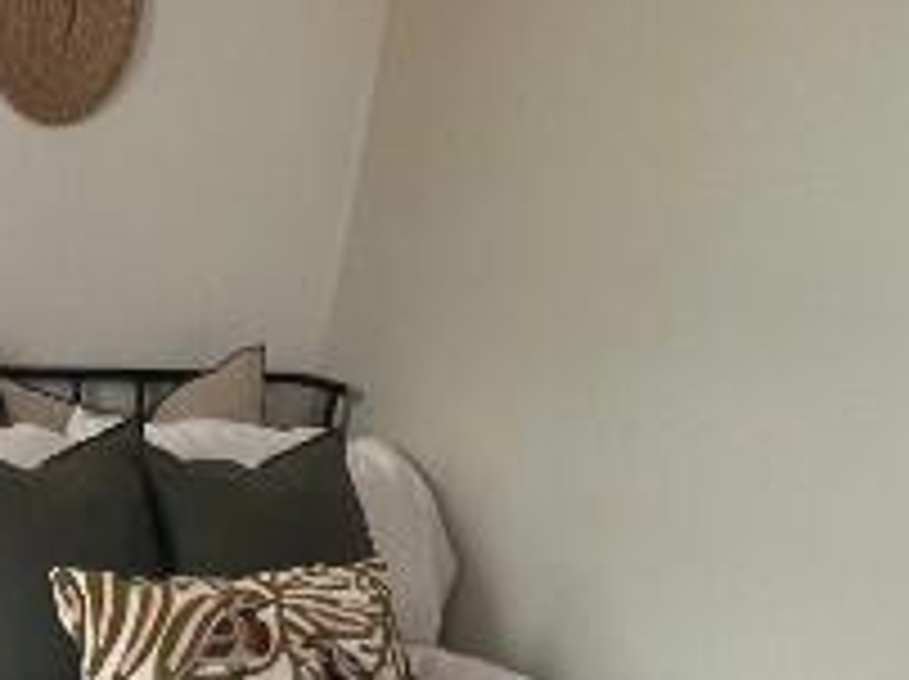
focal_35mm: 66
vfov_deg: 20.9
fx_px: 1731
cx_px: -274
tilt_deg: -20.9
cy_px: 779
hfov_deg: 25.3
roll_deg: -4.6
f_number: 1.8
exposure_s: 1/99
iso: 160
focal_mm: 1.57
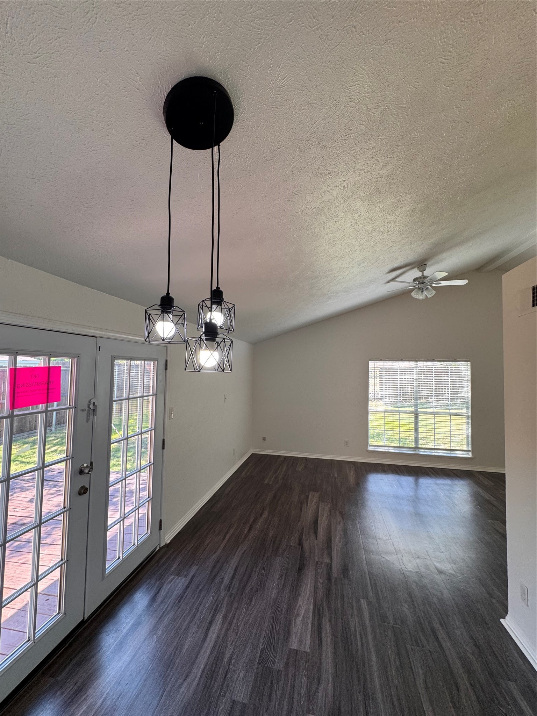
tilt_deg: +2.2
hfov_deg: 85.7
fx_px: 290
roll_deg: -0.5
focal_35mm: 14
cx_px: 268
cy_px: 358
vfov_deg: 102.1
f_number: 2.2
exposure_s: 1/120
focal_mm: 2.22
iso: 100
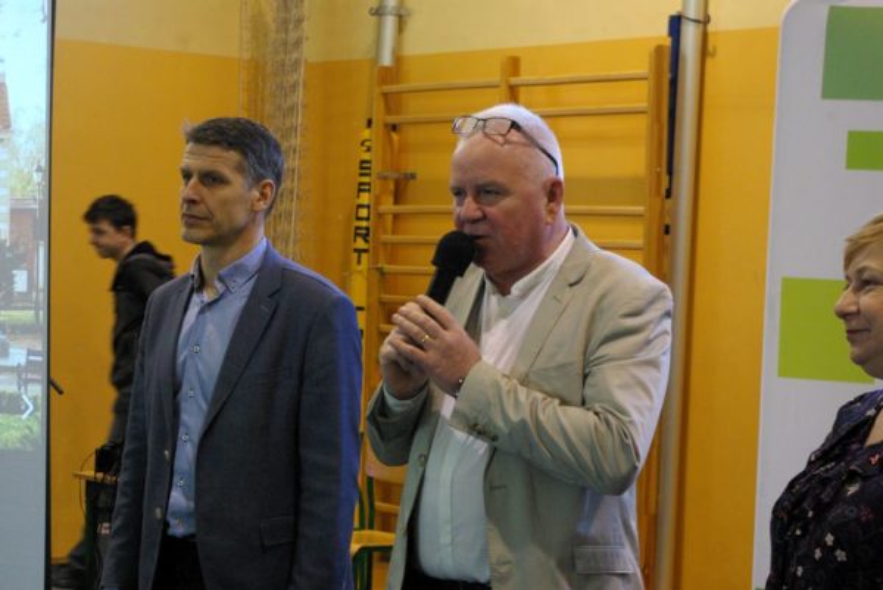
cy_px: 295
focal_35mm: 82
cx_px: 442
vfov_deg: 16.6
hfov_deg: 24.6
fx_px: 2025
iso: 1600
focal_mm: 55
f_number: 8
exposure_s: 1/30
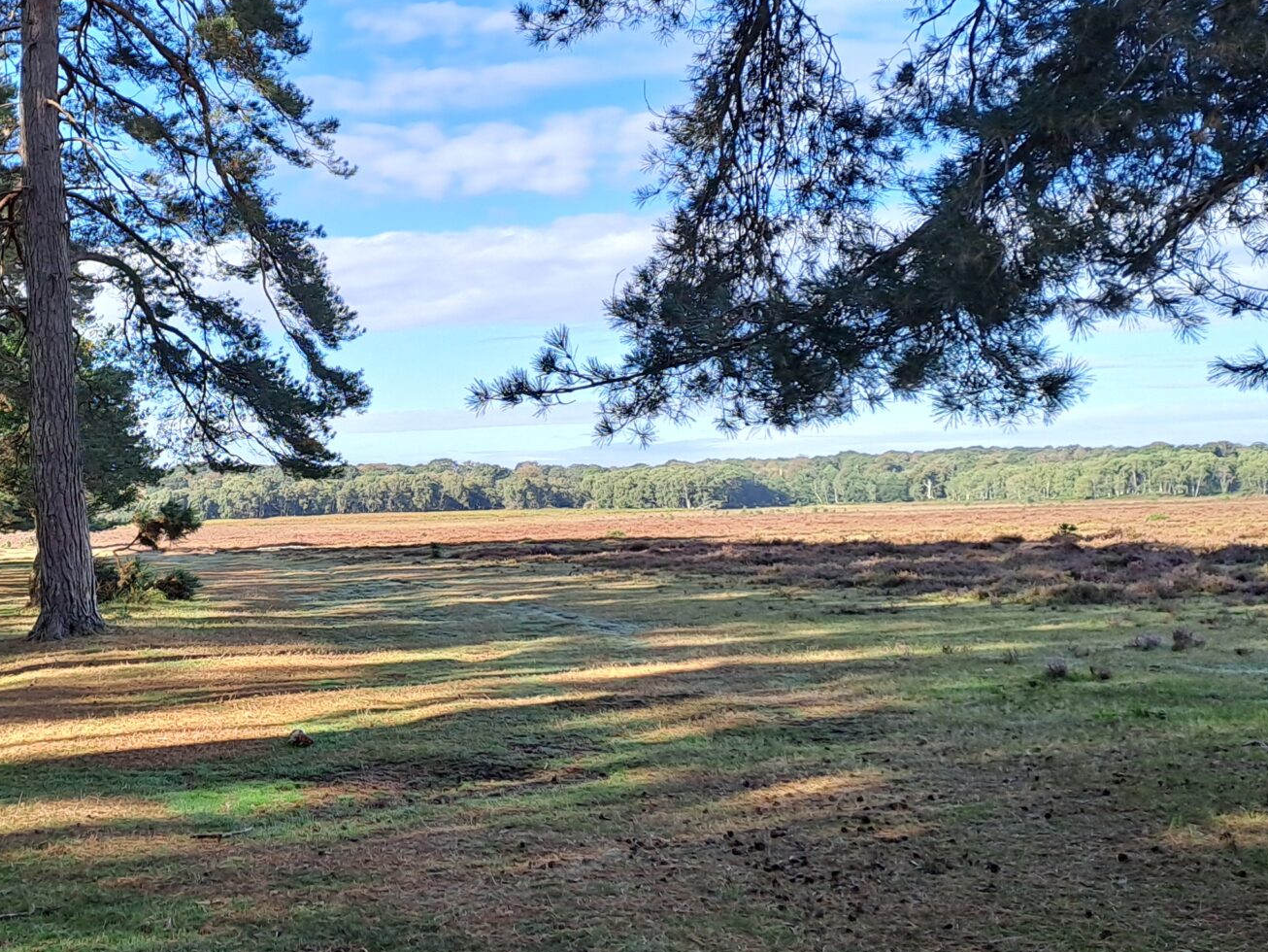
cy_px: 398
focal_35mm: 49
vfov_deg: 29.6
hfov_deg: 37.6
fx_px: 1795
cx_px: 272
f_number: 1.8
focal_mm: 4.65
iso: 32
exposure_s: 1/564
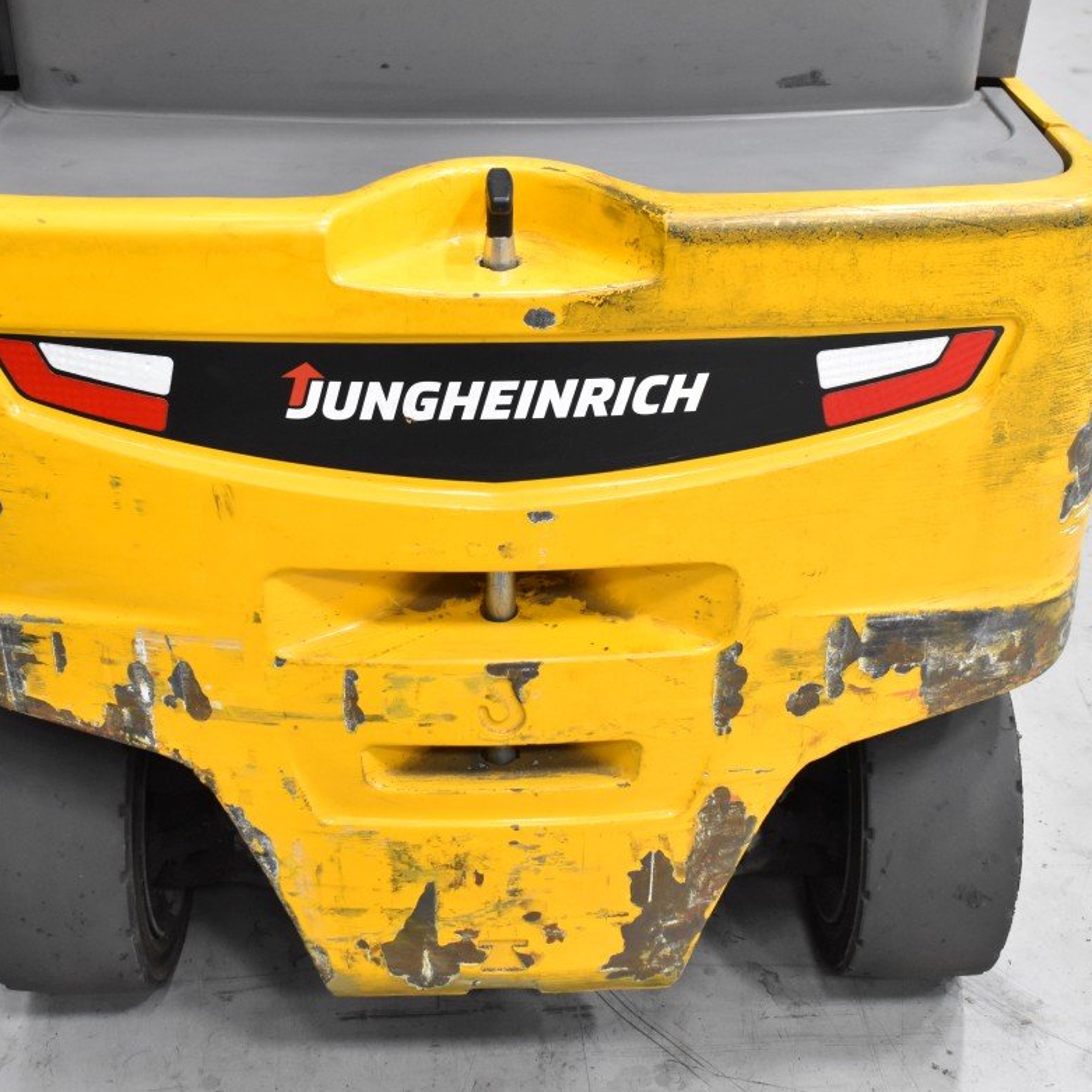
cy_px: 538
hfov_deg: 36.0
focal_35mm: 47
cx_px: 499
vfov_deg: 36.1
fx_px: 1677
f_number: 5
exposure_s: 1/40
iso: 1600
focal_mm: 24
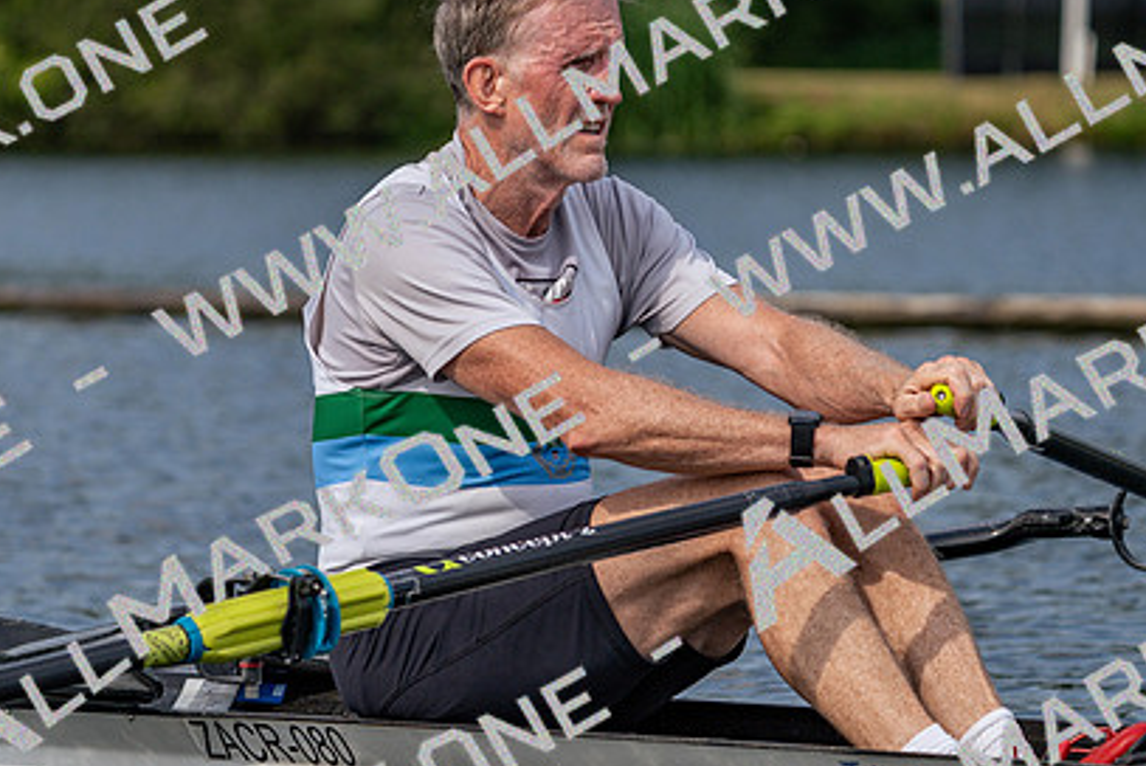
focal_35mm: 285
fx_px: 9079
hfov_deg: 7.2
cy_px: 365
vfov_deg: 4.8
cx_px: 501
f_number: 5.6
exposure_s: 1/1600
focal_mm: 200
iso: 250
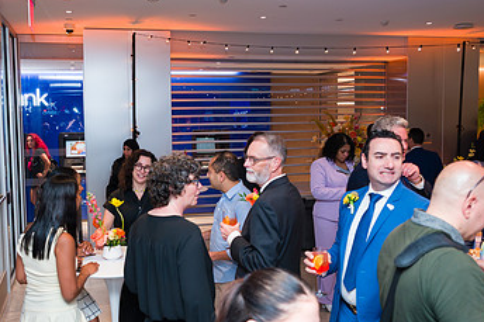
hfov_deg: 47.3
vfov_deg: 32.6
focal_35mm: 41
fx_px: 551
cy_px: 167
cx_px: 212
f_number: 3.2
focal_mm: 24
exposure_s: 1/160
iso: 800
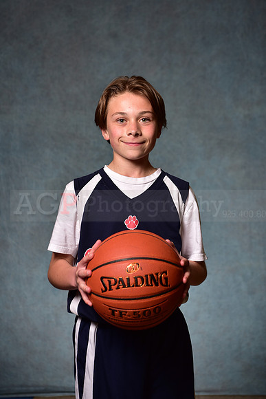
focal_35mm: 70
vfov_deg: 28.8
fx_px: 775
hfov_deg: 19.5
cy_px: 200
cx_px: 133
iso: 100
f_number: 5
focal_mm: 70
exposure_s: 1/200
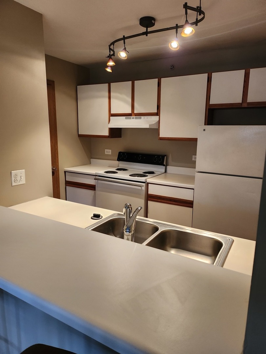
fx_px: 246
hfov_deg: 56.8
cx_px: 133
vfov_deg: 71.6
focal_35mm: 24
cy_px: 177
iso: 400
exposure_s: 1/120
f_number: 1.8
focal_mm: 5
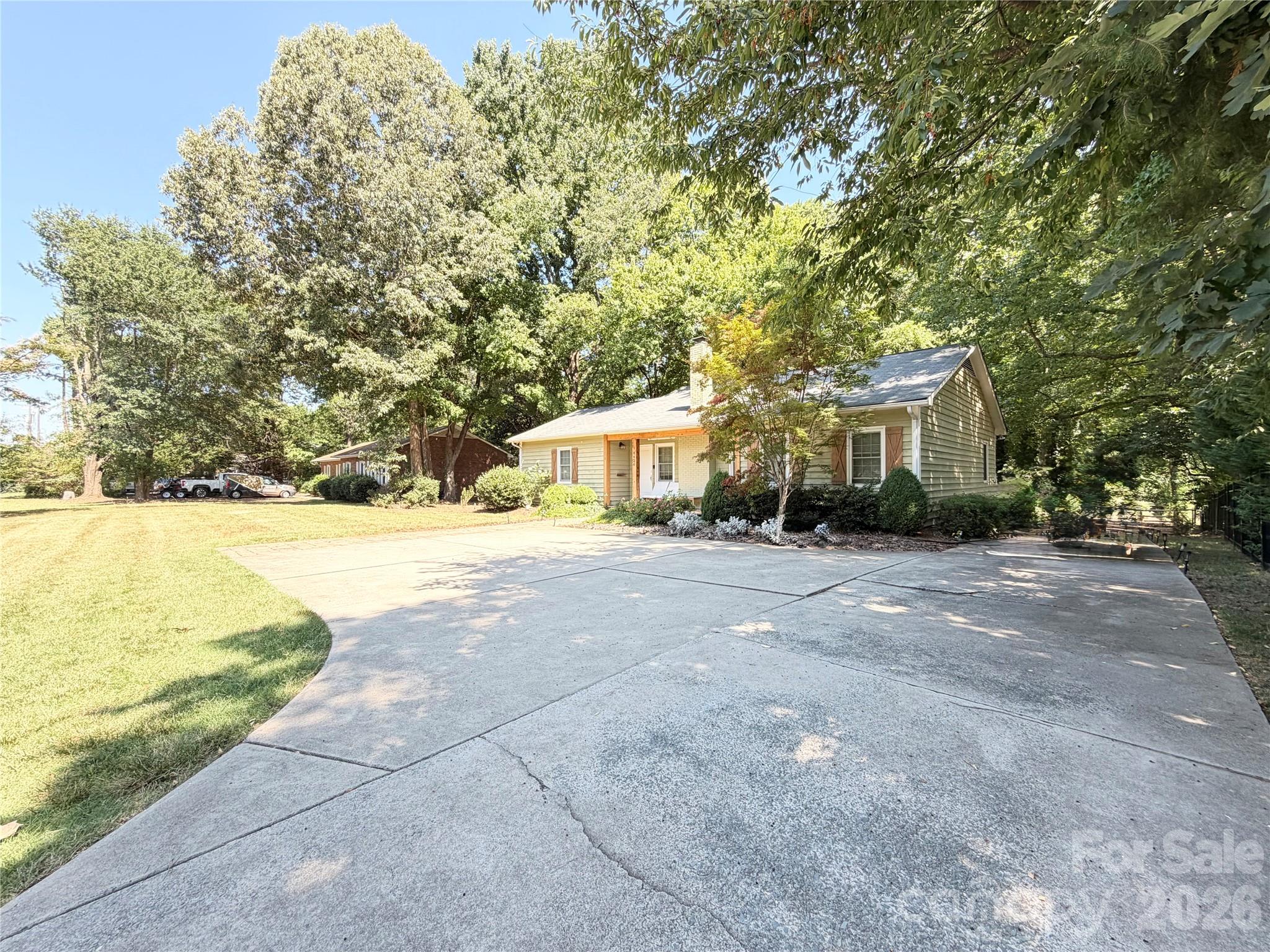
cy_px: 476
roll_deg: +0.3
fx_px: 514
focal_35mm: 14
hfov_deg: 102.1
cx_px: 635
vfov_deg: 85.7
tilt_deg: +0.1
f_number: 2.2
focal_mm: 2.22
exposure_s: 1/121
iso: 80
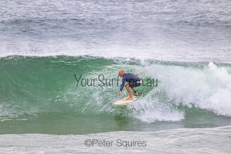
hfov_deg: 2.6
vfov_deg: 1.7
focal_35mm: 800
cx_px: 116
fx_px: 5134
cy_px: 77
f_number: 11
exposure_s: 1/2000
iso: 3600
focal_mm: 800
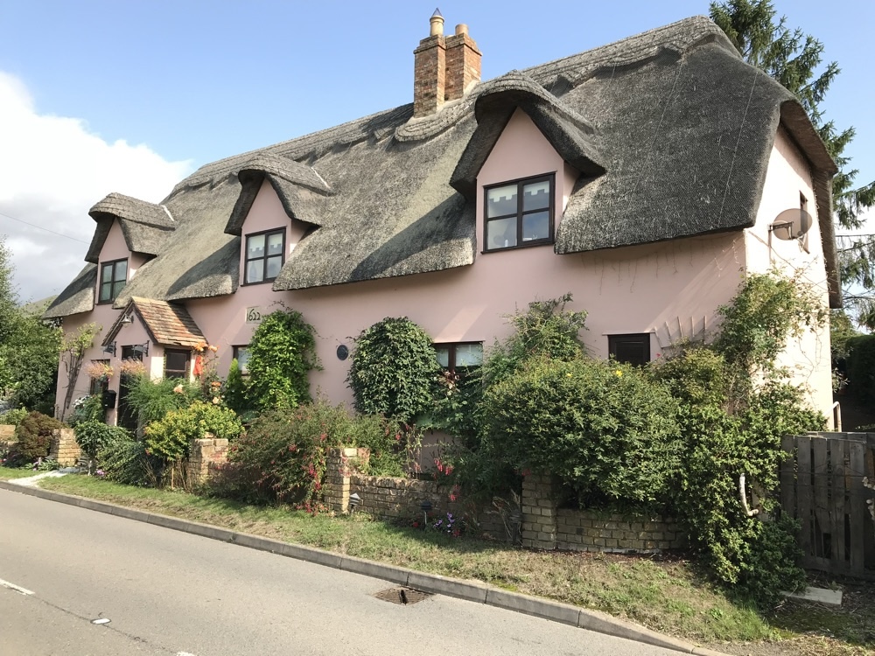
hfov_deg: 63.4
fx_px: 708
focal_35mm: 28
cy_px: 328
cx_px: 438
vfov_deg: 49.7
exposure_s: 1/1244
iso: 20
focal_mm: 3.99
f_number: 1.8
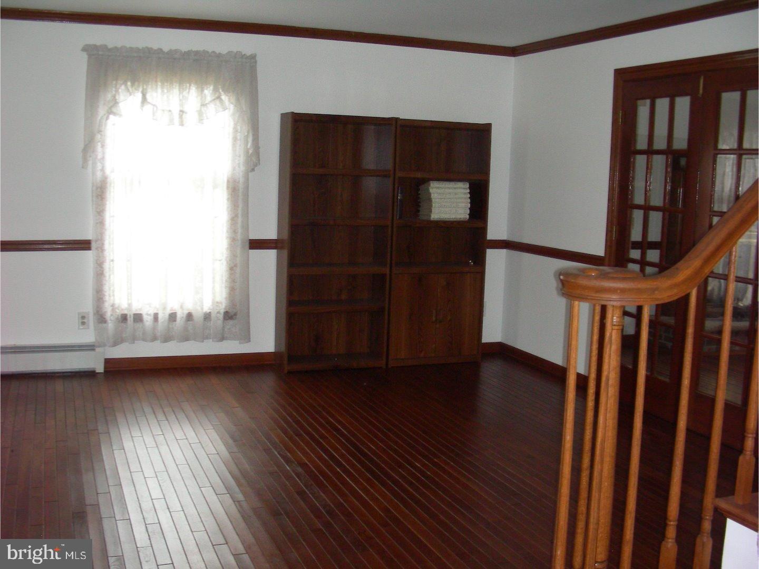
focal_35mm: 38
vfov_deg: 37.7
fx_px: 833
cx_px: 380
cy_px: 284
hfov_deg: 49.0
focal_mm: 6.3
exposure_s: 1/30
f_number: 3.5
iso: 193
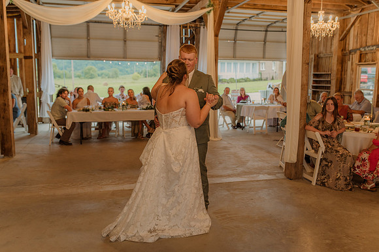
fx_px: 368
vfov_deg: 37.8
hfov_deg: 54.5
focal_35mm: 35
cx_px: 190
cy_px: 126
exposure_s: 1/200
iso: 640
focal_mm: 35
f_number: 2.5
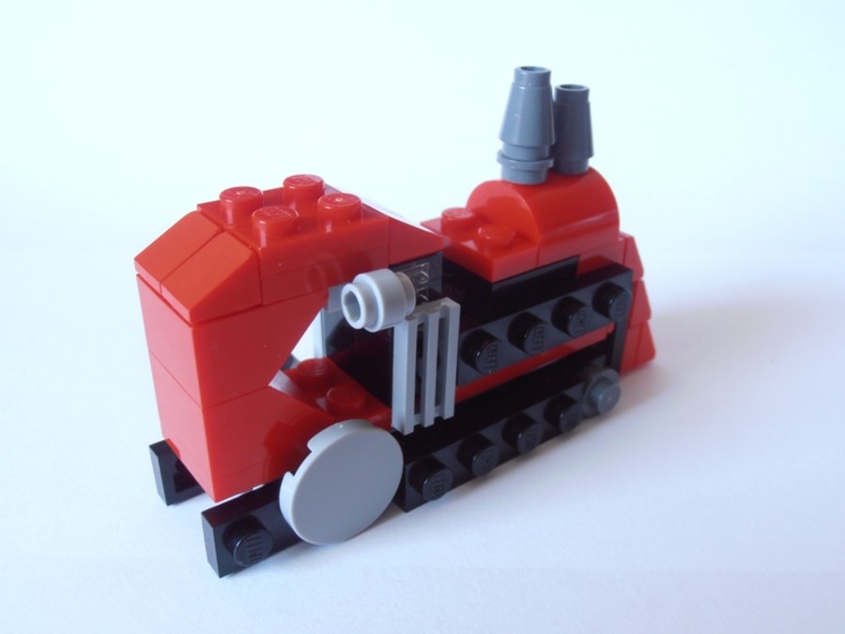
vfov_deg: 38.7
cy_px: 317
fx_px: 903
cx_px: 422
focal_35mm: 37
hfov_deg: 50.1
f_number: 3.9
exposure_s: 1/20
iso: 125
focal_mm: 6.61
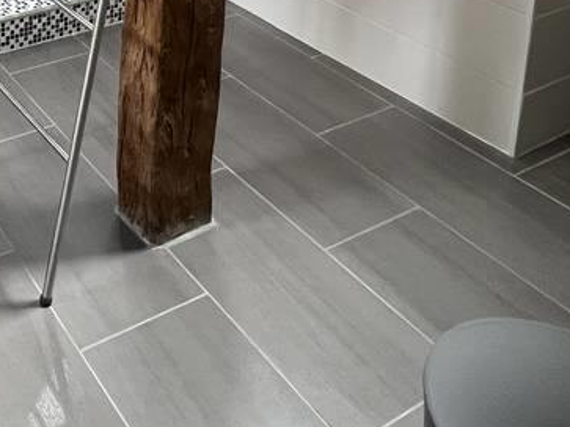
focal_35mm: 43
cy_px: -218
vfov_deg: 25.2
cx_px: -28
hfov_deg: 37.9
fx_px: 708
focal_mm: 1.57
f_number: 1.8
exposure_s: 1/99
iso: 250
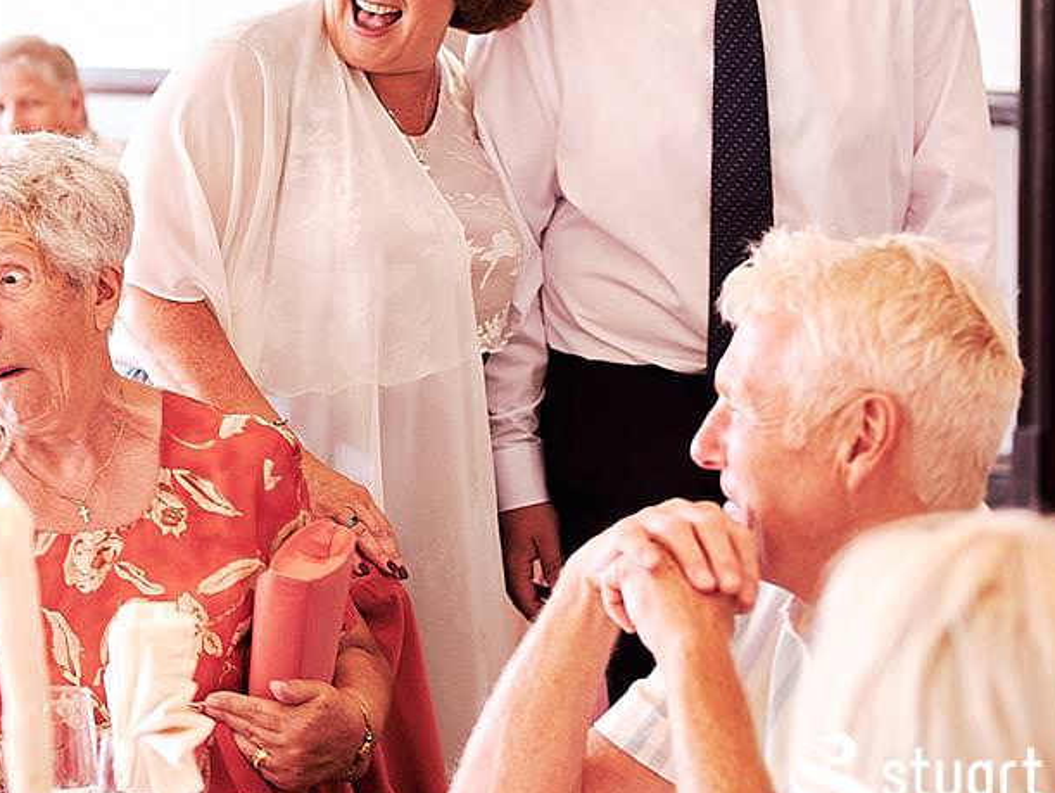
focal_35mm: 118
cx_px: 368
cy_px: 283
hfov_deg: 16.6
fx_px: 3598
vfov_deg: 12.6
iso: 1000
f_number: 2.5
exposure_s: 1/125
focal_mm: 50
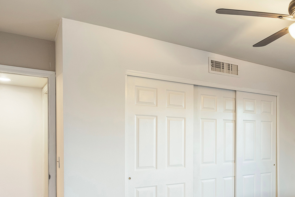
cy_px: 139
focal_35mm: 34
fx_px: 279
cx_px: 257
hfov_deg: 50.4
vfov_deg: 38.2
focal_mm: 16
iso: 400
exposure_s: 1/6
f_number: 8
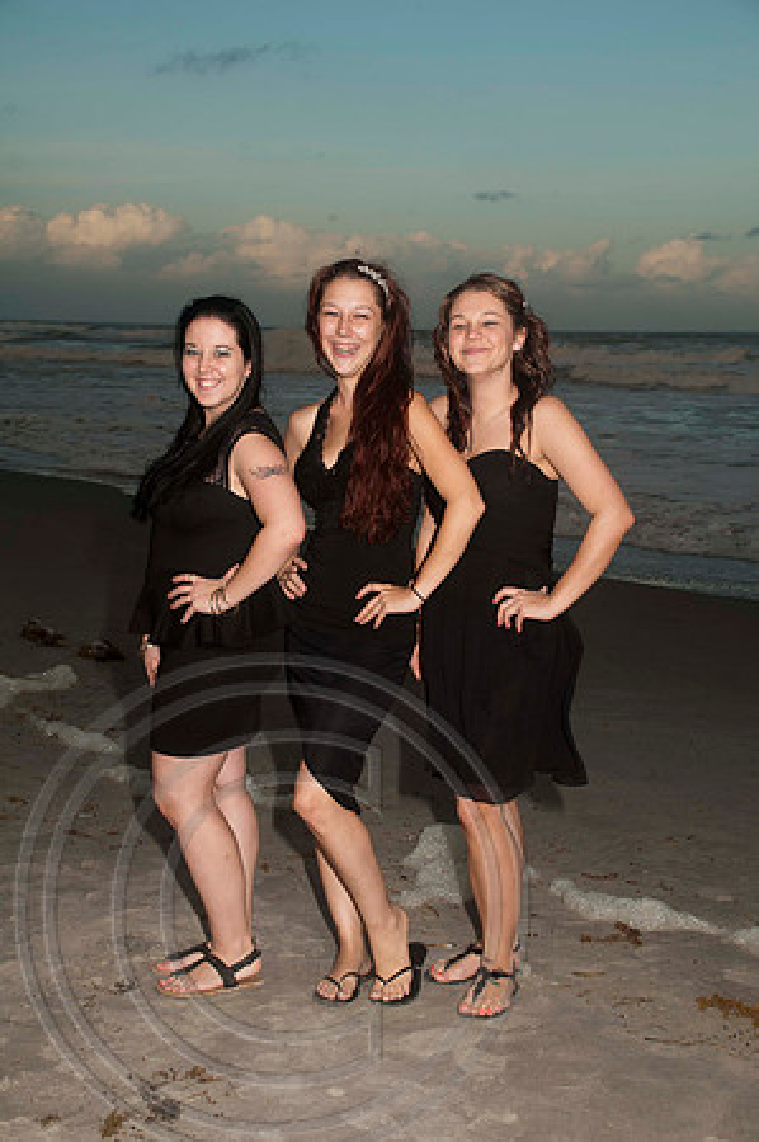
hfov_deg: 25.7
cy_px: 571
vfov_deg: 37.9
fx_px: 1664
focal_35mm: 52
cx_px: 380
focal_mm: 35
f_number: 6.3
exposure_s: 1/160
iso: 100
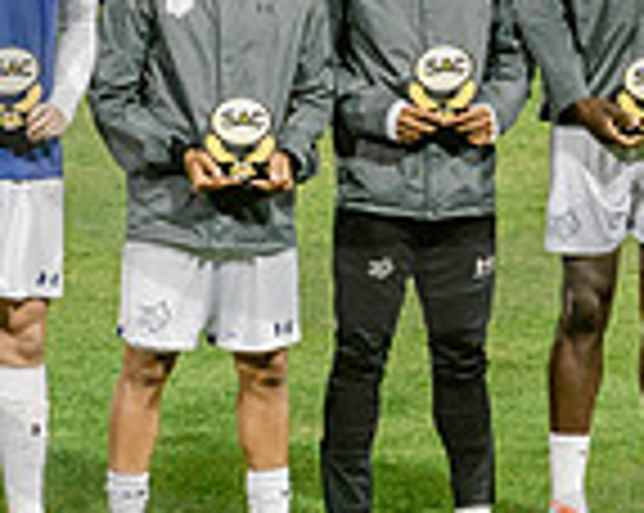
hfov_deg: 3.7
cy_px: -175
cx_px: -165
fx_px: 9822
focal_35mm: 516
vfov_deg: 3.0
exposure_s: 1/200
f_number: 4.5
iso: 2000
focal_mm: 70
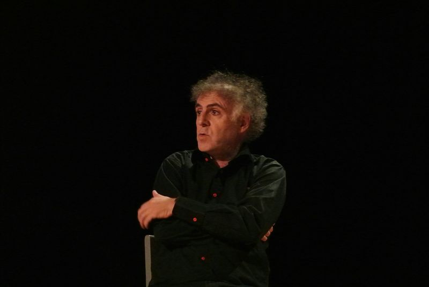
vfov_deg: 5.7
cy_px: 144
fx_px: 2886
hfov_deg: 8.5
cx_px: 214
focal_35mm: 242
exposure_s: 1/80
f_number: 5.3
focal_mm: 89.9
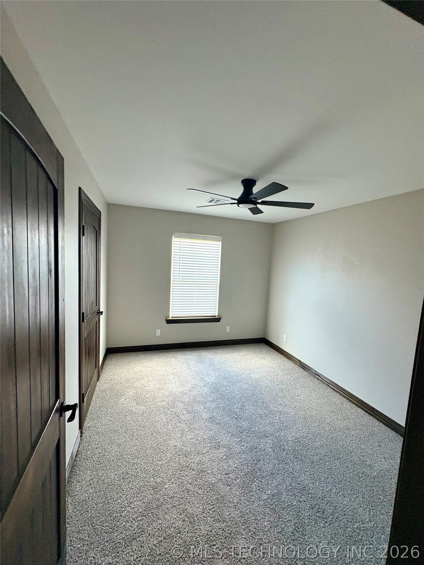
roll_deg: -3.1
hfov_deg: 85.7
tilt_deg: -5.6
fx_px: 229
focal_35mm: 14
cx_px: 212
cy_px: 282
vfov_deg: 102.1
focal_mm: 2.22
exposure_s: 1/60
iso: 400
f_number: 2.2
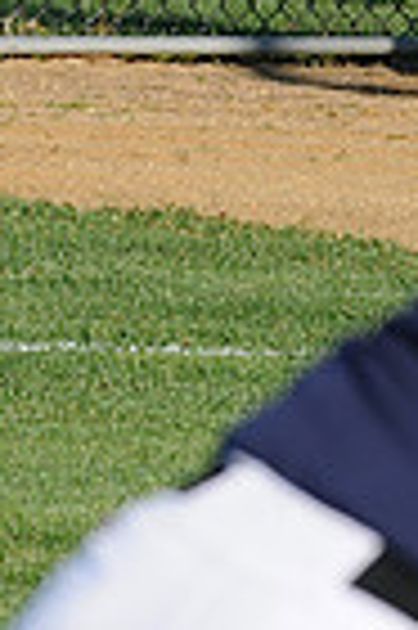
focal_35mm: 1445
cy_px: -297
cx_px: -2
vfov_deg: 1.4
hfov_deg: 0.9
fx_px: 25228
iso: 200
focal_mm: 300
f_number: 11
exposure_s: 1/250
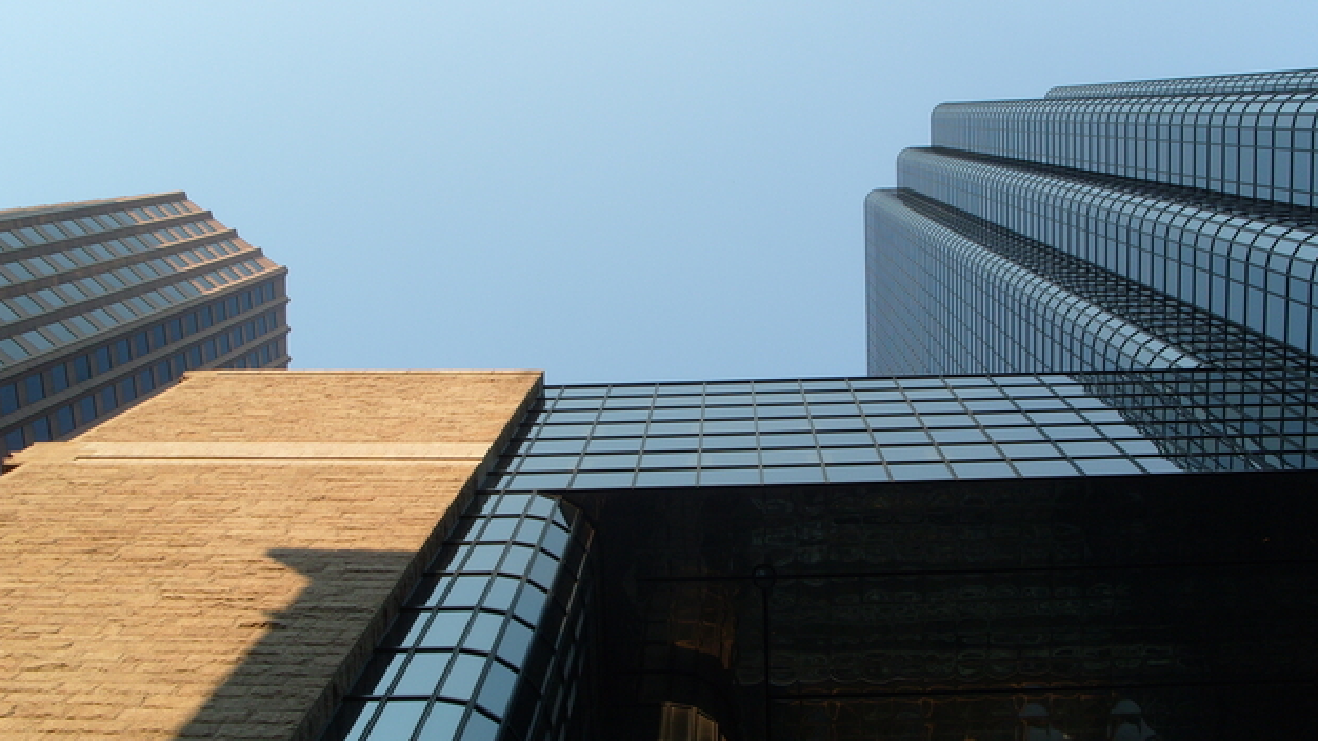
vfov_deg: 30.4
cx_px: 659
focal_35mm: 39
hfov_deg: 51.6
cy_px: 360
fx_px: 1363
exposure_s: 1/350
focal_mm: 7.8
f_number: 5.7
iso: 80
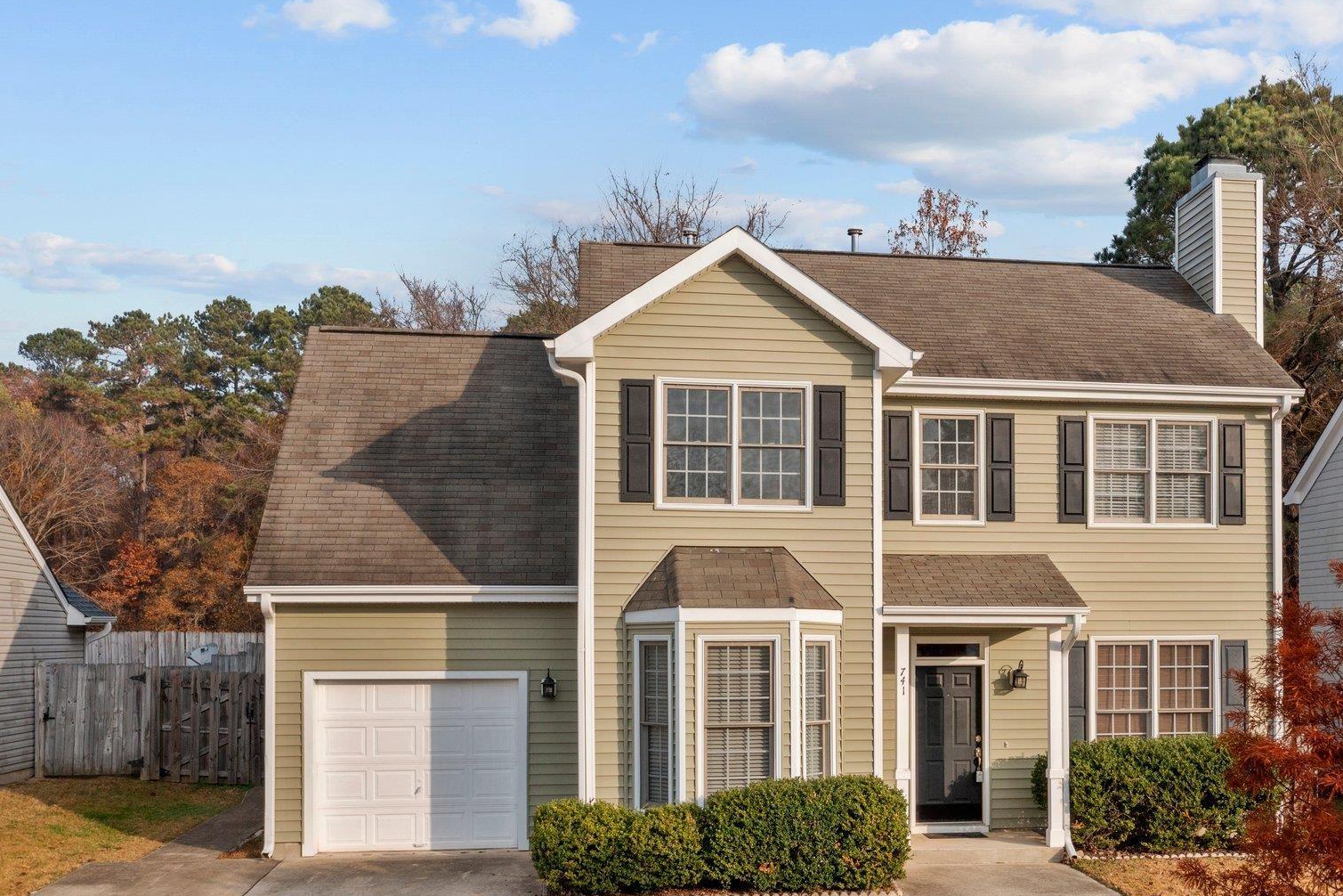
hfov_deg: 50.1
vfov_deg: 34.9
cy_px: 540
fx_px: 1418
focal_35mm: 38
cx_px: 854
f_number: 5.6
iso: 100
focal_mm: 10.26
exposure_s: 1/400
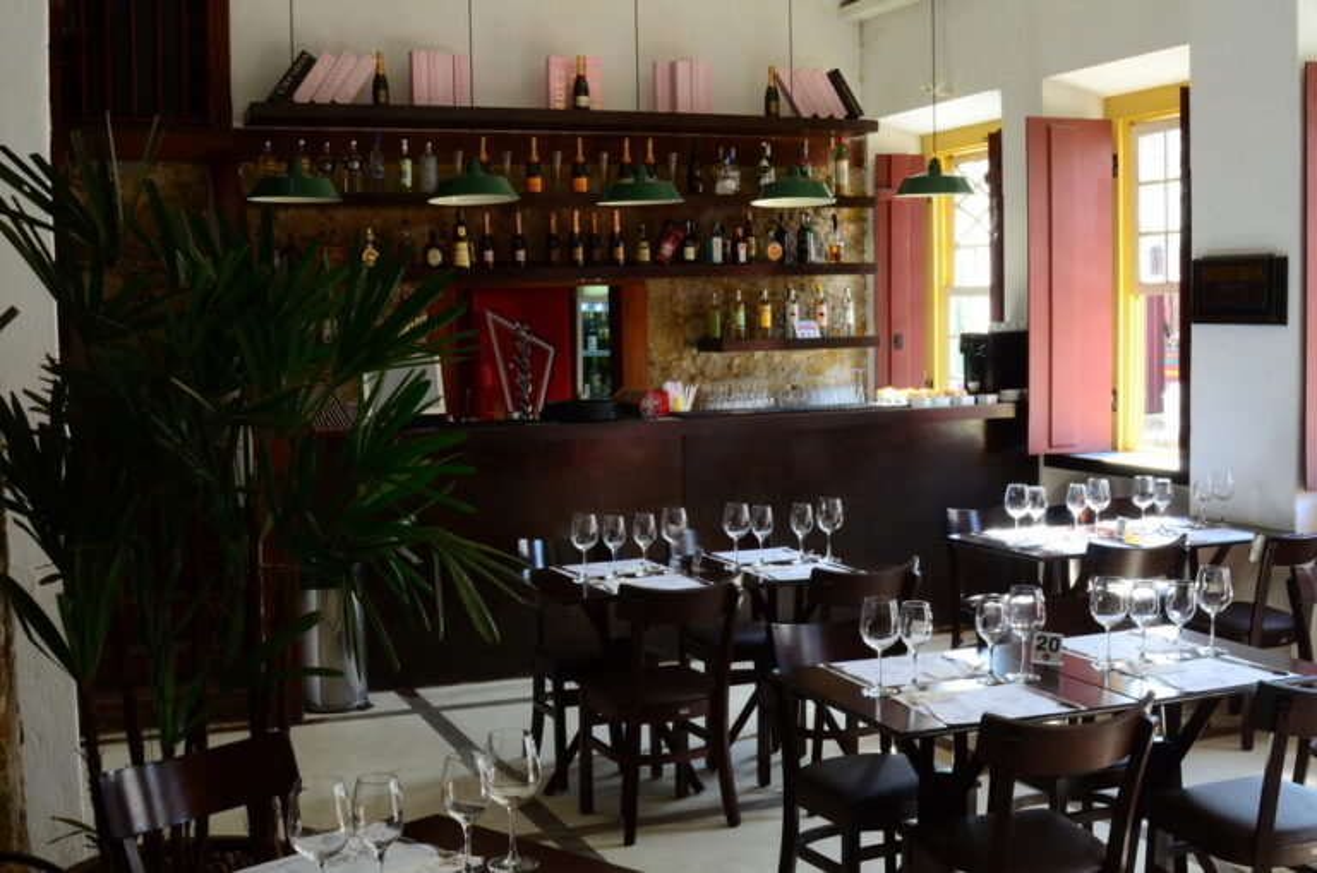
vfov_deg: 31.8
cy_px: 436
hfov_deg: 46.5
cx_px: 658
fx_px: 1534
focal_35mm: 42
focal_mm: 28
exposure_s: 1/6
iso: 400
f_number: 18
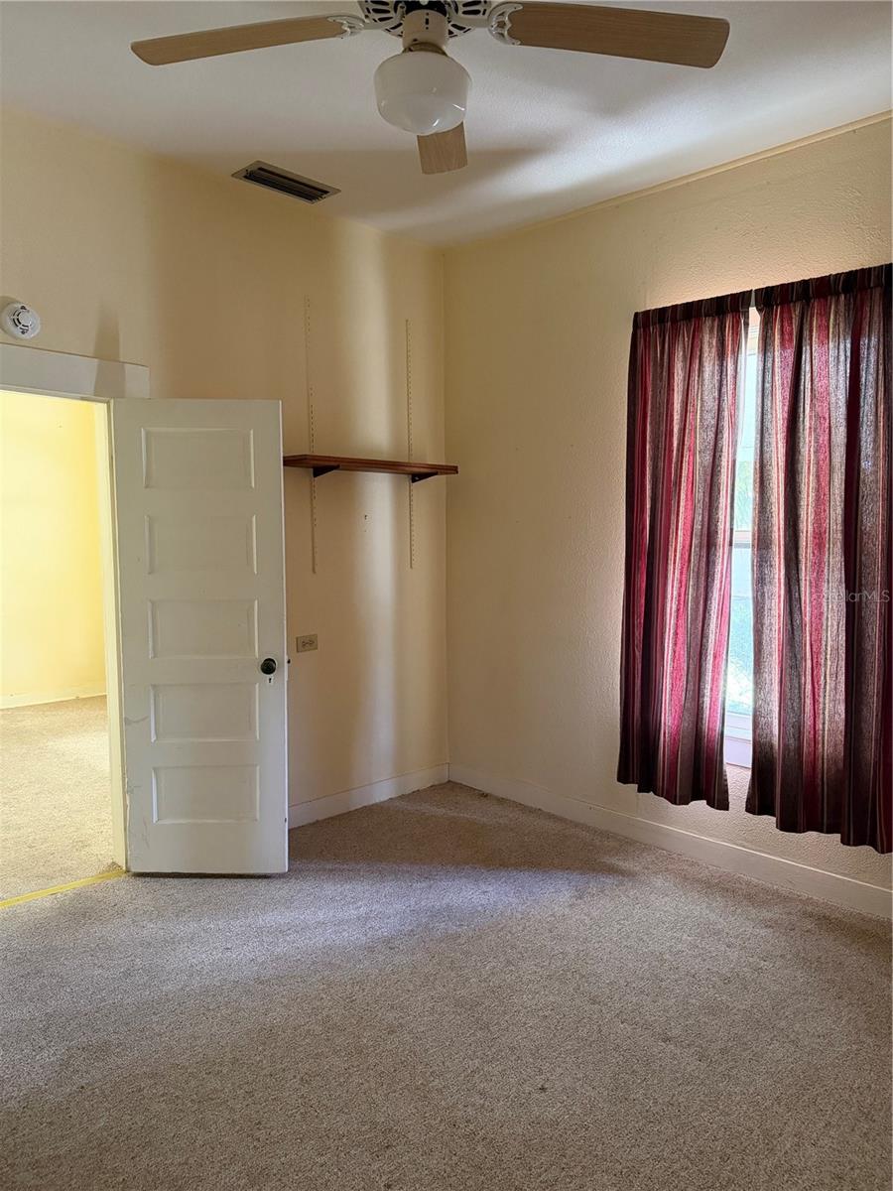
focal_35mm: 24
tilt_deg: -4.9
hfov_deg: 56.8
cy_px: 596
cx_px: 446
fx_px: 826
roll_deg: -0.6
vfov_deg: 71.6
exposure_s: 1/60
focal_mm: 6.76
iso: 640
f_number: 1.78
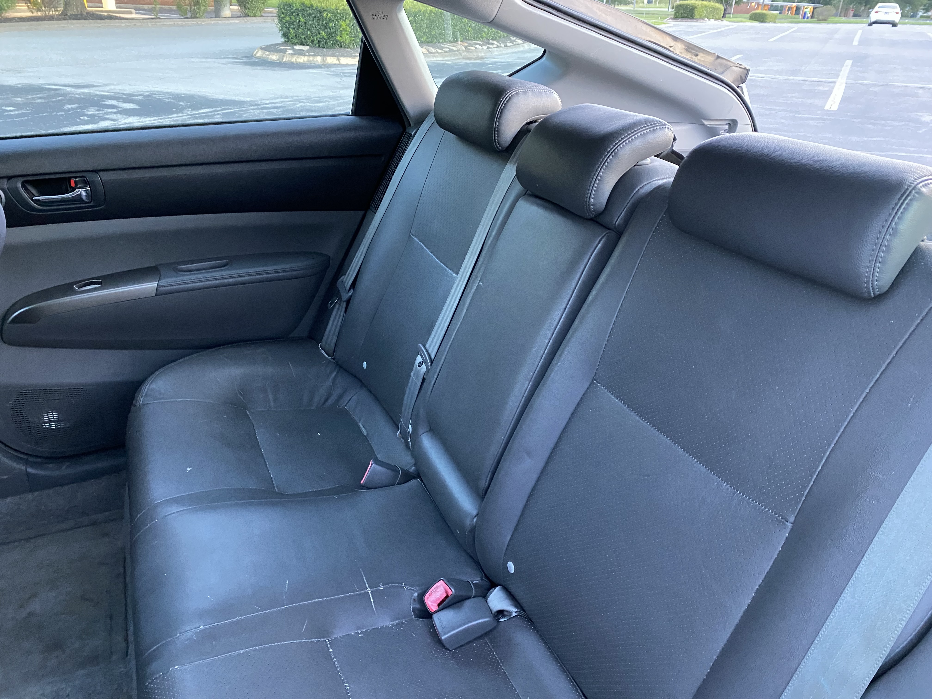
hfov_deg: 67.3
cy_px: 350
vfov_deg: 53.1
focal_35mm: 26
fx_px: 700
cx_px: 466
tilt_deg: -26.4
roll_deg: -4.4
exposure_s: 1/30
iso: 640
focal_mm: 4.25
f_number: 1.8
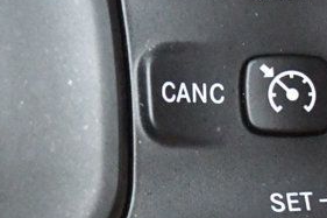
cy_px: 253
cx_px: 158
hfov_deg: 14.5
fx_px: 1289
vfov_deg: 9.5
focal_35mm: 142
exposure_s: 1/50
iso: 12800
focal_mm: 26
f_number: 4.2
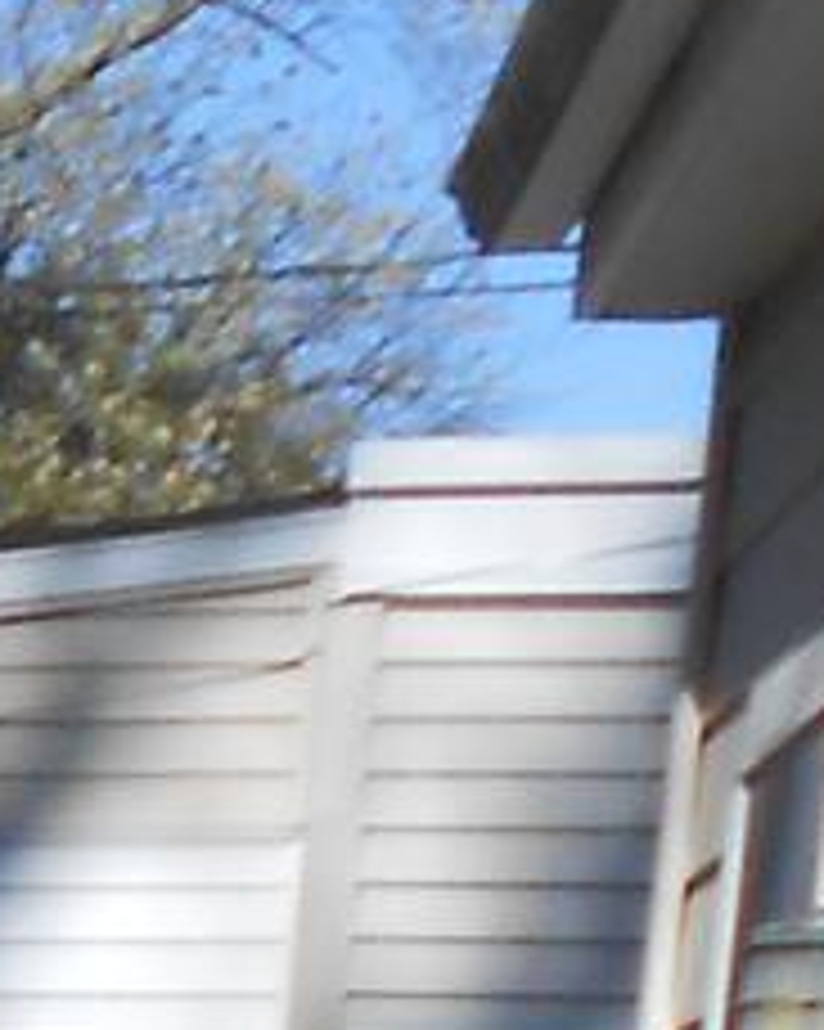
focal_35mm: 227
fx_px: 6924
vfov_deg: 7.6
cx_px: -2571
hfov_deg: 5.7
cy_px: 2960
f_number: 3.5
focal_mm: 4.6
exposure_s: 1/1000
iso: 80
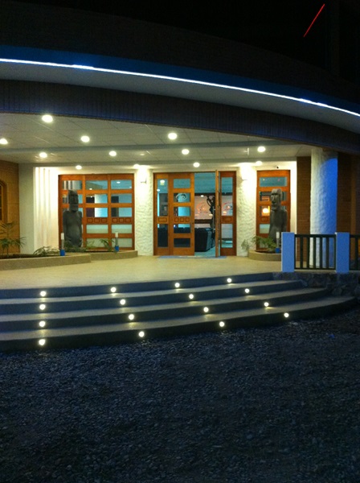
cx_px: 180
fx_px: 487
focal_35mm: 35
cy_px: 242
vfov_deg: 52.7
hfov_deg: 40.6
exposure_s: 1/15
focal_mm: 3.85
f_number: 2.8
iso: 500
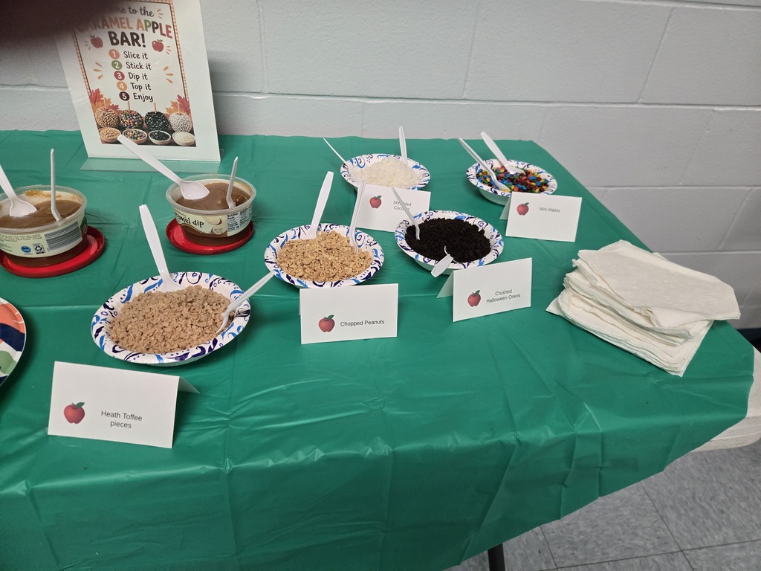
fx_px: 506
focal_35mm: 23
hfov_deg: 73.9
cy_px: 286
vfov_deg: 58.9
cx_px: 380
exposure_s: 1/120
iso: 400
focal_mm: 5.4
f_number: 1.8
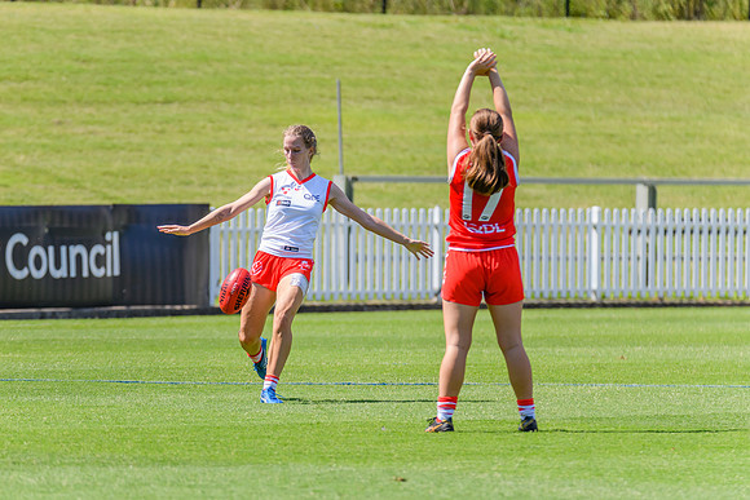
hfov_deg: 4.3
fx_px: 10037
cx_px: 302
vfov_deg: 2.9
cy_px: 247
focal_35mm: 482
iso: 800
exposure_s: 1/2000
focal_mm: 380
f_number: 6.3
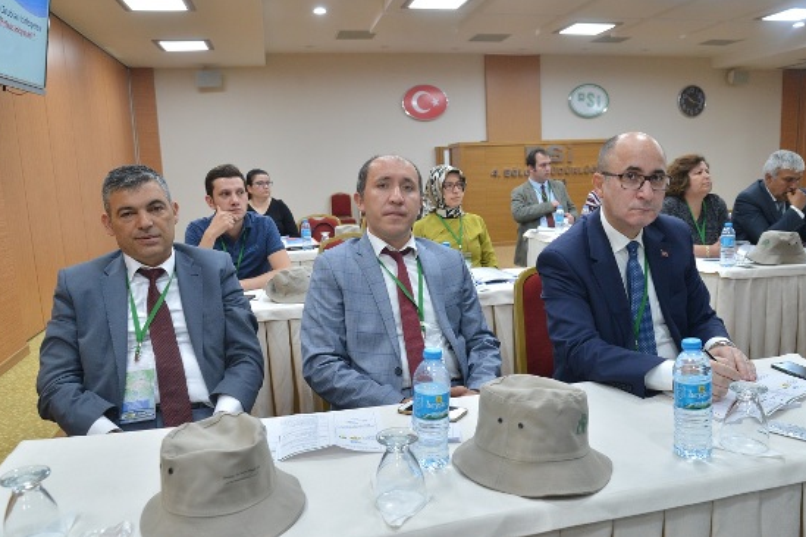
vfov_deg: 46.4
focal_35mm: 28
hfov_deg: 65.4
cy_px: 284
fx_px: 627
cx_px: 427
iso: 1250
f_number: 5.6
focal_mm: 24
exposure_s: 1/80
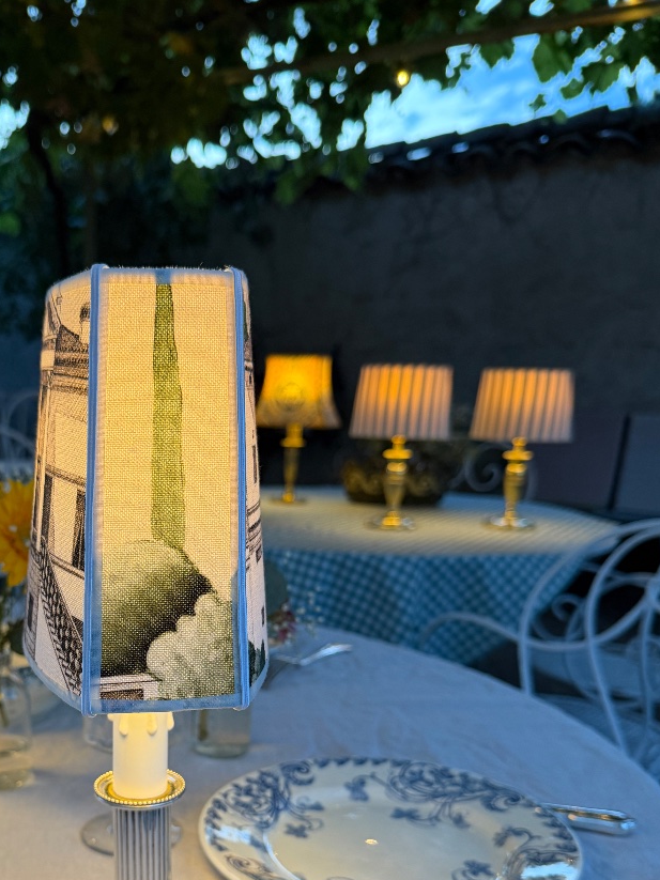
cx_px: 187
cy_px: 640
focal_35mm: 35
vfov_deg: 50.8
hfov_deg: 39.9
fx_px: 890
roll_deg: +0.2
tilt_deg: -15.4
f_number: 1.78
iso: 250
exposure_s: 1/60
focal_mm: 6.76
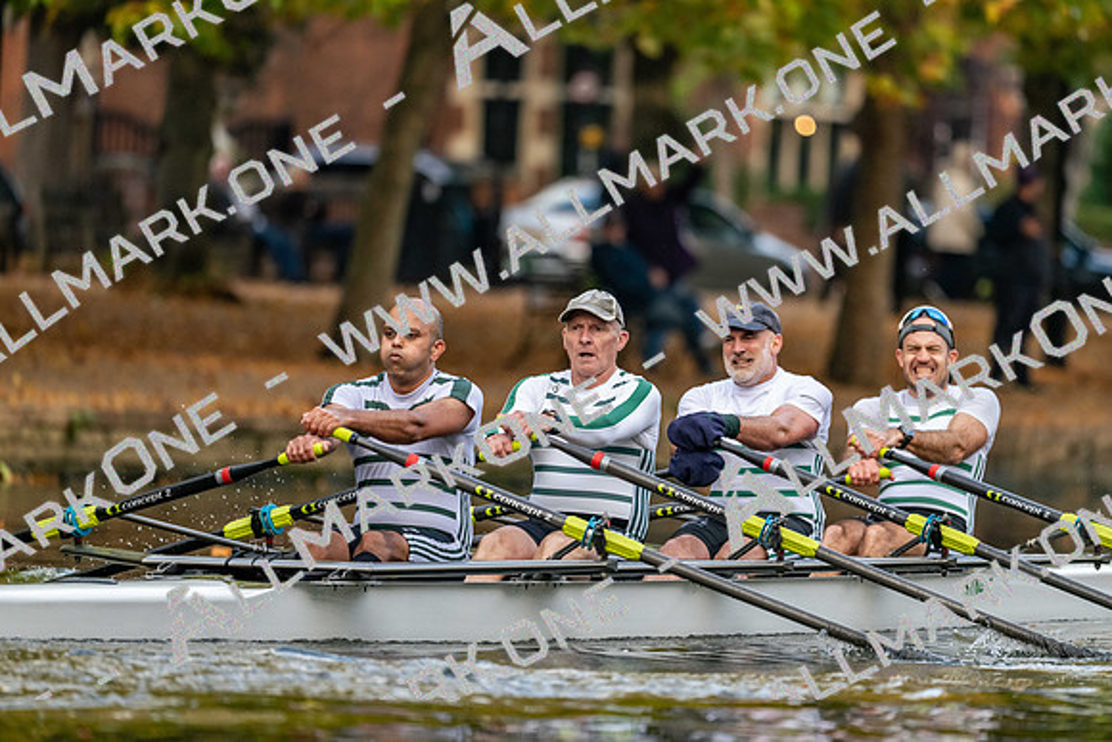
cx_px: 556
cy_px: 371
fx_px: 12358
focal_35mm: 400
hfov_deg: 5.2
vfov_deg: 3.4
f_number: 4.5
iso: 2800
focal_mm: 400
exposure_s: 1/2500
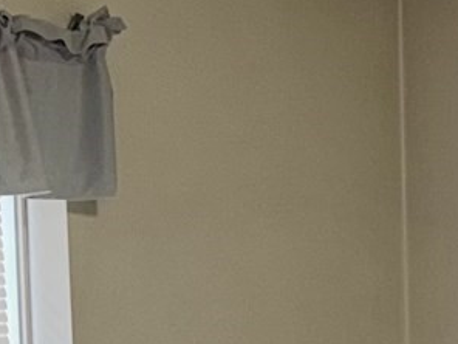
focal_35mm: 166
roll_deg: -0.1
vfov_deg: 8.6
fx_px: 2196
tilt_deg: -7.0
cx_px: 825
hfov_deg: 11.1
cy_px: 634
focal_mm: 6.76
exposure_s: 1/24
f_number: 1.78
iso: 64
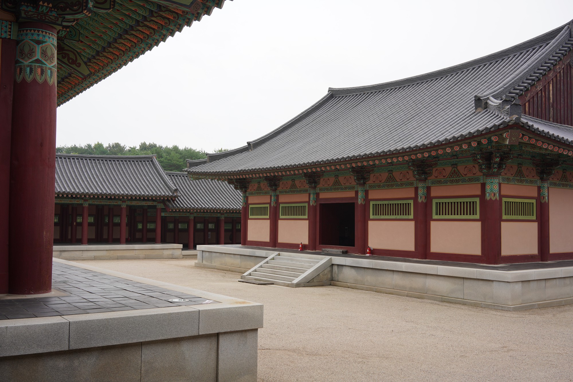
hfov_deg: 54.4
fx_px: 557
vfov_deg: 37.9
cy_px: 191
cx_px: 286
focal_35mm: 35
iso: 200
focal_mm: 35
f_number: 11
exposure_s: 1/80
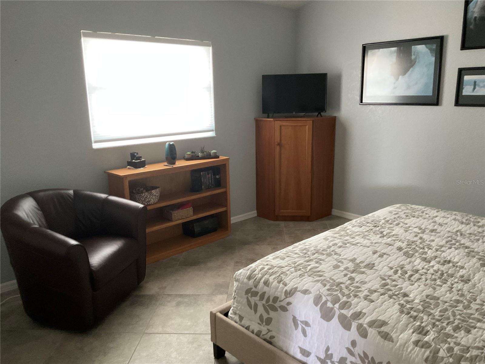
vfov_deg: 48.2
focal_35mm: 29
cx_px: 242
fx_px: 406
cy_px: 182
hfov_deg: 61.7
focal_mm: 3
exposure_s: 1/40
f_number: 1.8
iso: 250
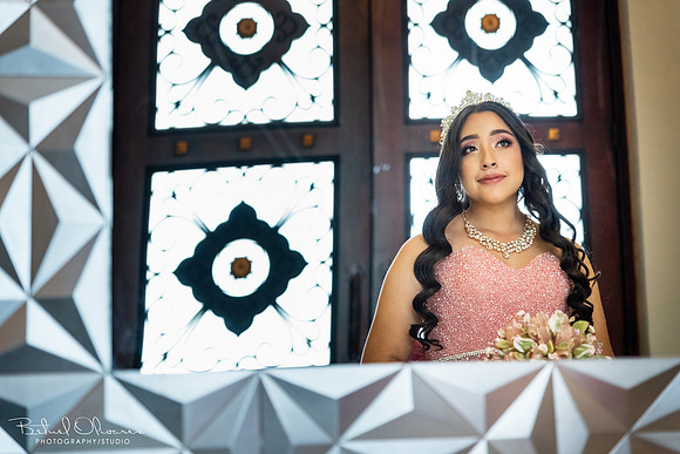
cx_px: 340
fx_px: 1247
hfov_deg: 30.5
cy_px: 227
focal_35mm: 66
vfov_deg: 20.6
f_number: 3.2
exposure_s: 1/400
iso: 4000
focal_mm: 66
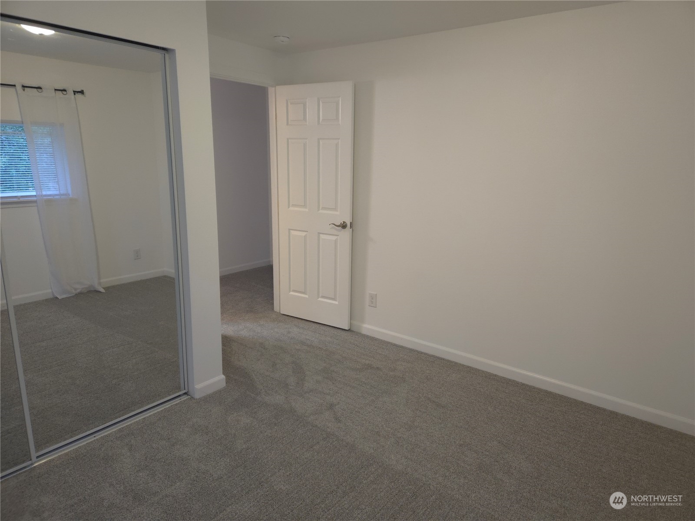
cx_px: 348
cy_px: 260
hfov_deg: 73.9
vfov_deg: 58.9
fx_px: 462
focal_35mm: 23
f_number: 1.8
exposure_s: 1/24
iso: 250
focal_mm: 5.4
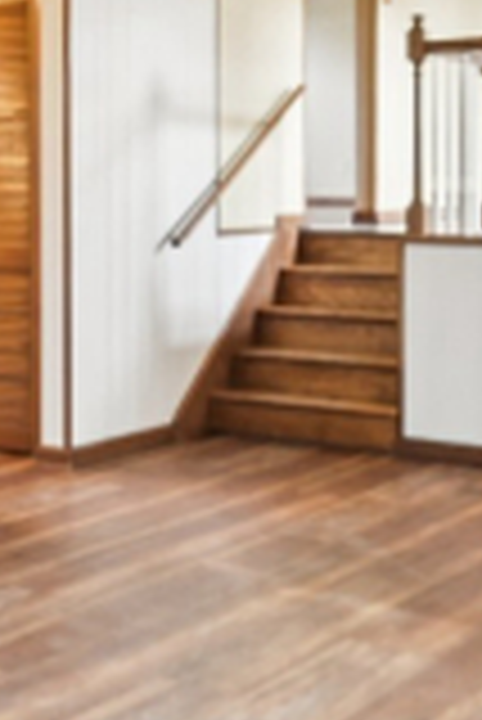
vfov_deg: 26.6
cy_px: 180
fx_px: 1503
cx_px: -239
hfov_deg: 16.6
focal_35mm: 75
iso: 400
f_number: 8
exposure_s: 1/8
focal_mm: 16
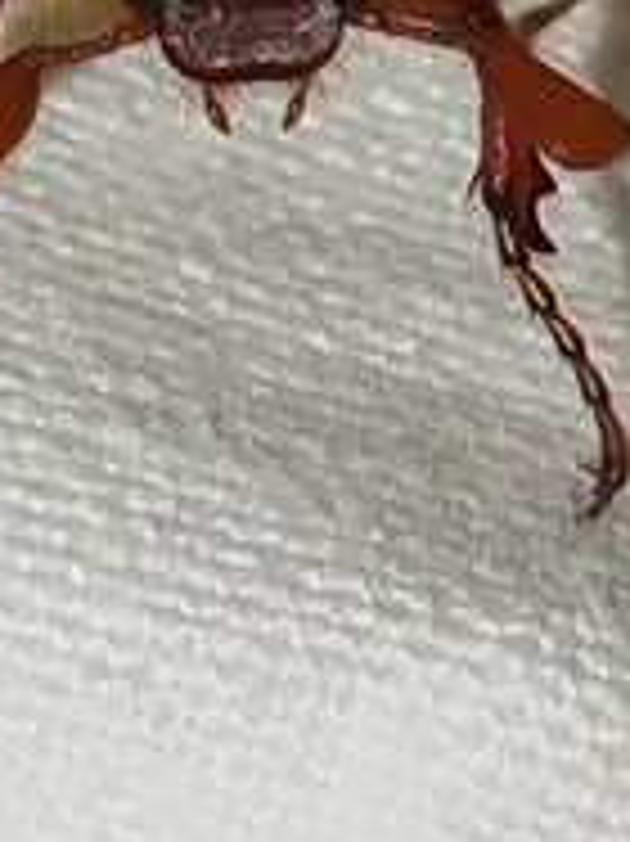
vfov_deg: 8.0
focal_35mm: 246
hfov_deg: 6.0
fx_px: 5976
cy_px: -149
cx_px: 216
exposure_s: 1/100
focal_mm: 5.31
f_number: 1.7
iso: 100
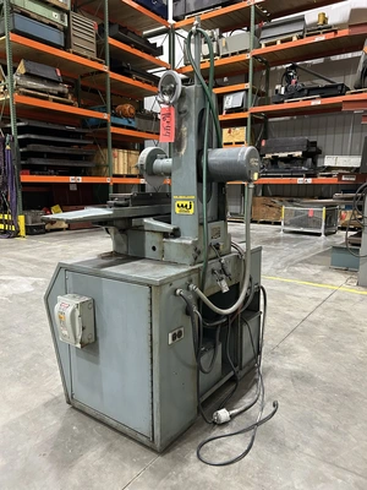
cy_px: 245
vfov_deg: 67.3
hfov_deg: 53.1
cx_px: 184
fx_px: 368
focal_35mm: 26
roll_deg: +0.0
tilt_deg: -9.0
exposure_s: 1/60
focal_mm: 5.7
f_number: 1.5
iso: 500
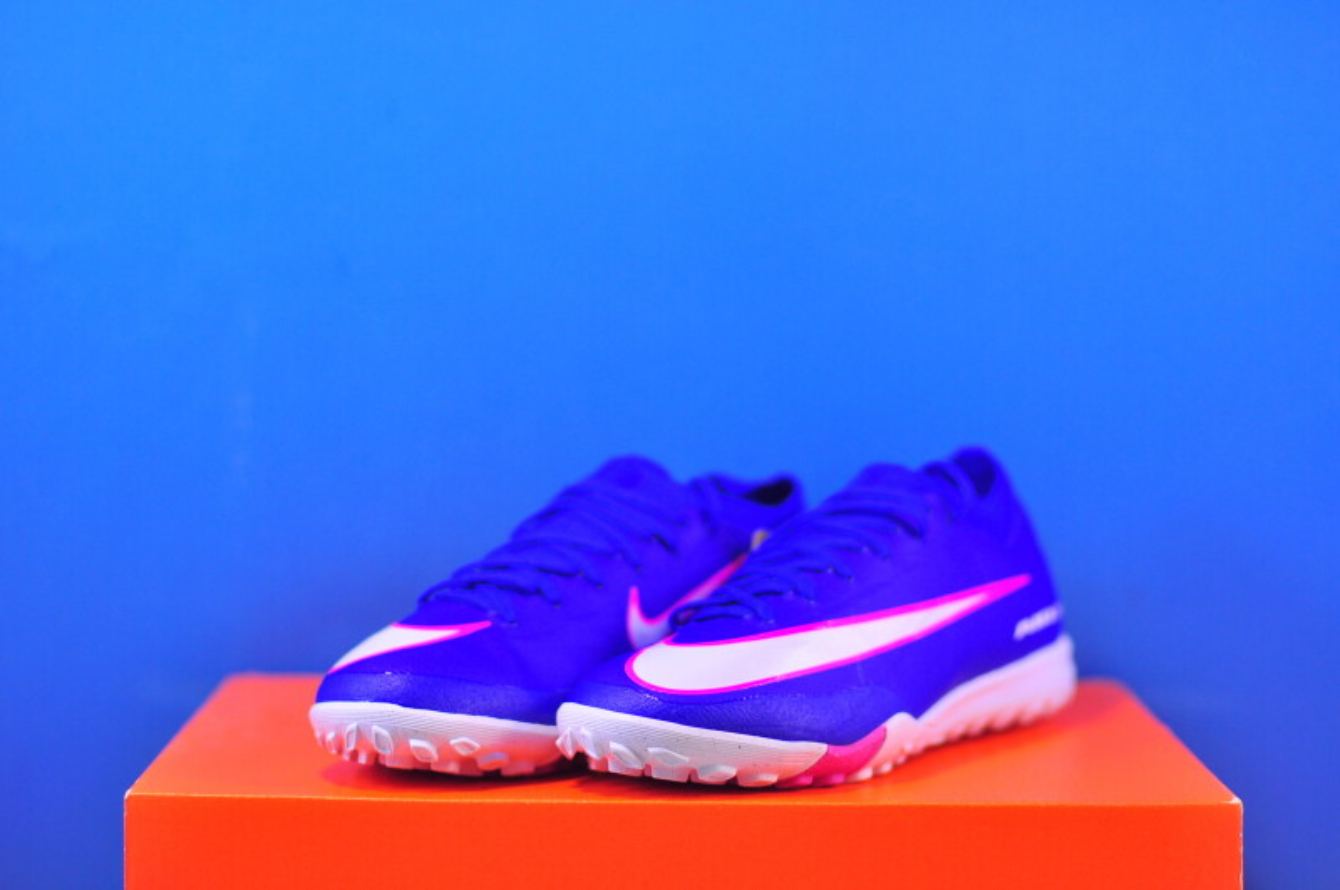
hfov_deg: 27.0
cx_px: 670
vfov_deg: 18.1
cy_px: 445
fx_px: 2788
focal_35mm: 75
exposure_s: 1/320
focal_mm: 50
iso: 250
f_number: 2
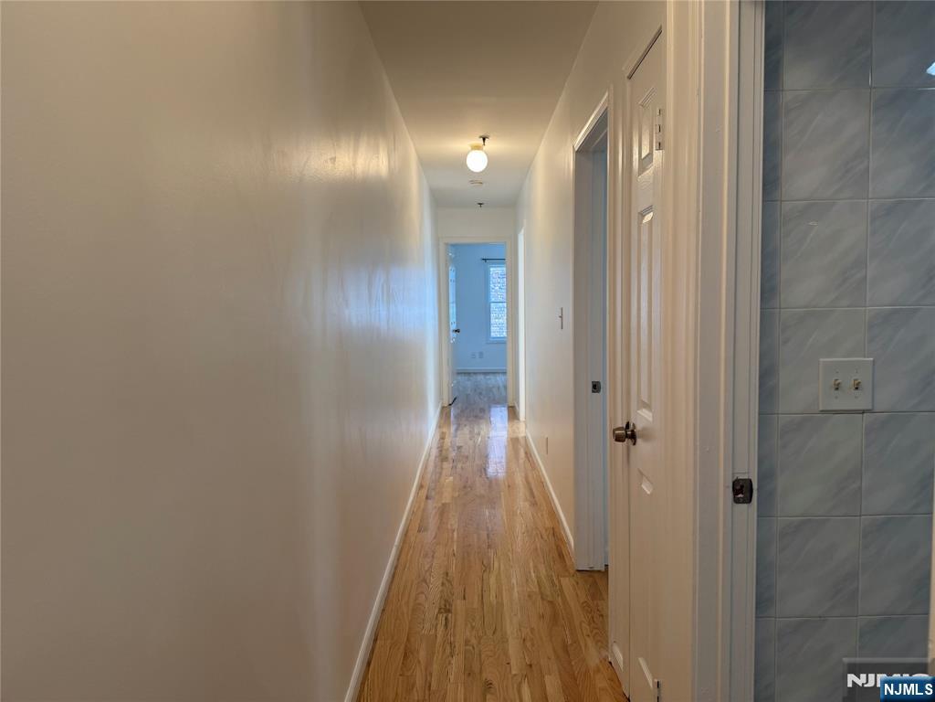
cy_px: 351
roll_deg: +1.7
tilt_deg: +0.5
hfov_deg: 71.6
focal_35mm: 24
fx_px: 648
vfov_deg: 56.8
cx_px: 468
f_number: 1.78
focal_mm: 6.76
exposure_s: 1/120
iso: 125
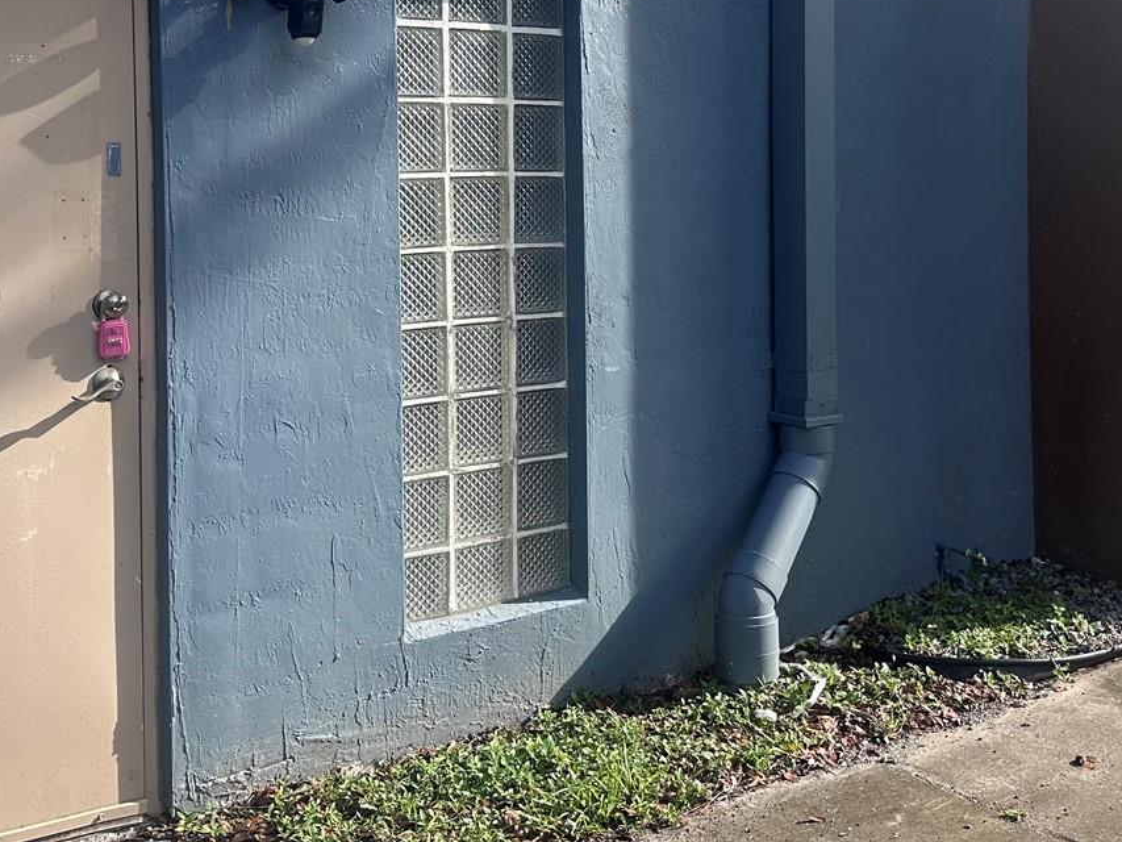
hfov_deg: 42.1
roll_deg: +0.8
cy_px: 180
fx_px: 1459
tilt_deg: -1.0
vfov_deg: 31.4
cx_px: 585
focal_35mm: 45
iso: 80
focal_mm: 6.86
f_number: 1.78
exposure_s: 1/1321
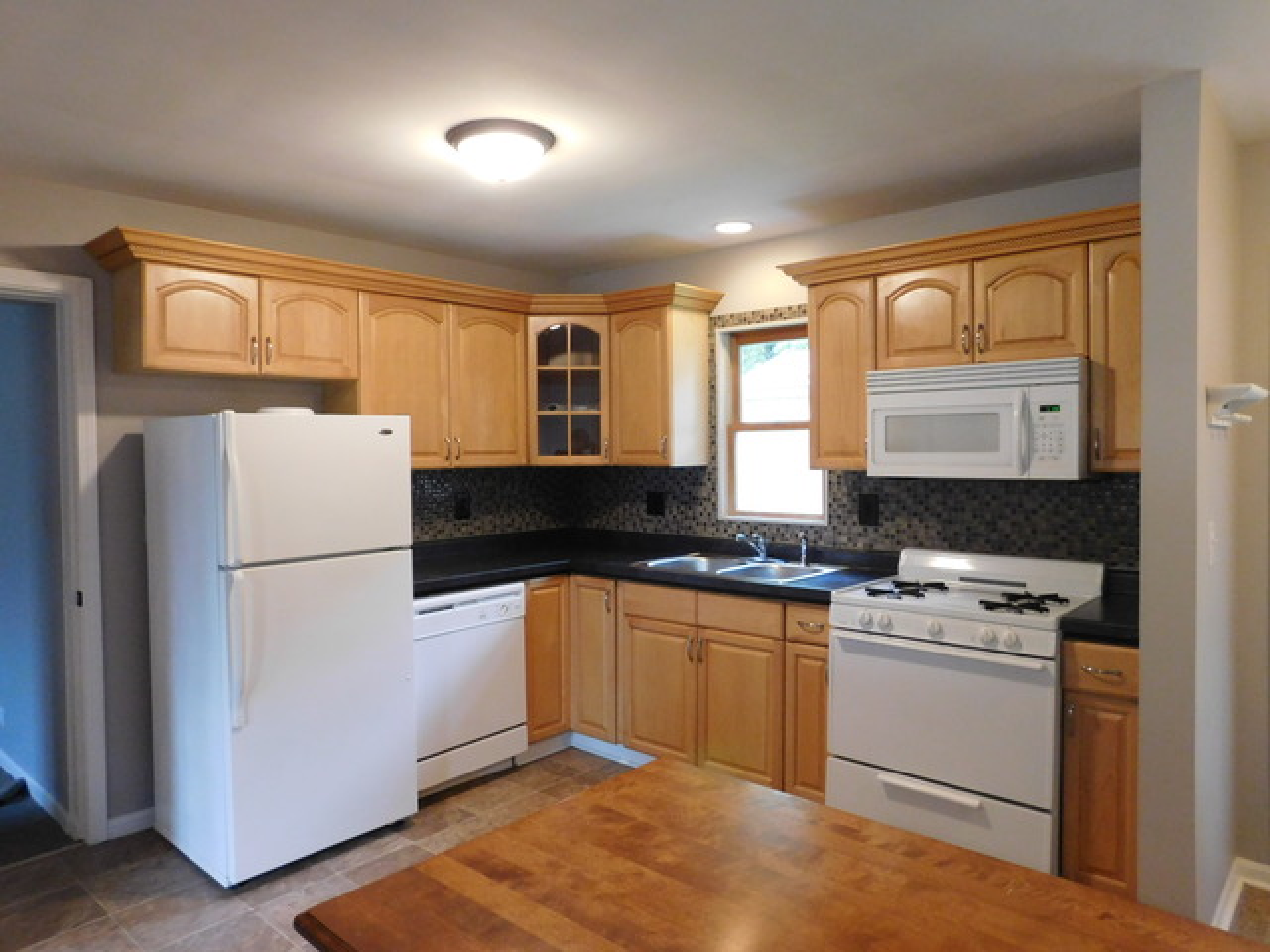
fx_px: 844
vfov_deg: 58.9
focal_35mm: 23
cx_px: 635
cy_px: 476
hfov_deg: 73.9
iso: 400
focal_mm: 4
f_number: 3
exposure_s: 1/30
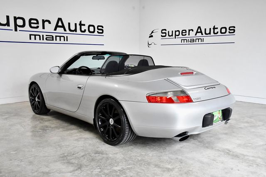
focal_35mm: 34
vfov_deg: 38.9
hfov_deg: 55.8
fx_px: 251
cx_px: 133
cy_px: 88
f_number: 6.3
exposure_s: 1/800
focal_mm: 23
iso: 2500
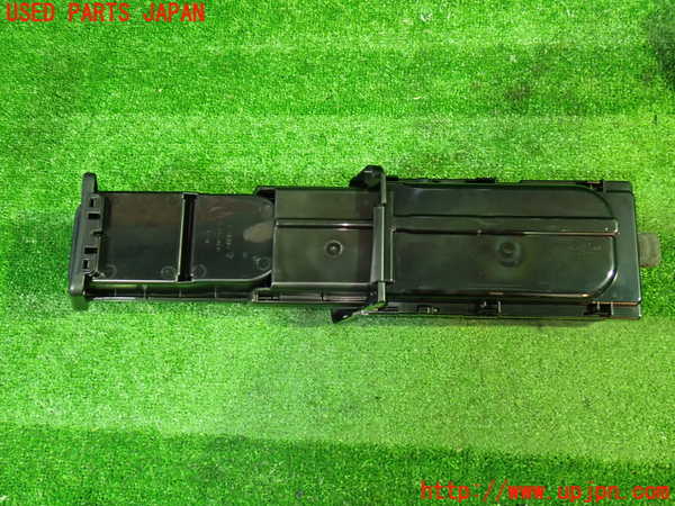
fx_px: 624
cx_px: 338
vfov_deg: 44.2
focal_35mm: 32
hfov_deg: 56.8
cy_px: 253
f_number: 2.4
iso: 800
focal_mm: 5.79
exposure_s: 1/25
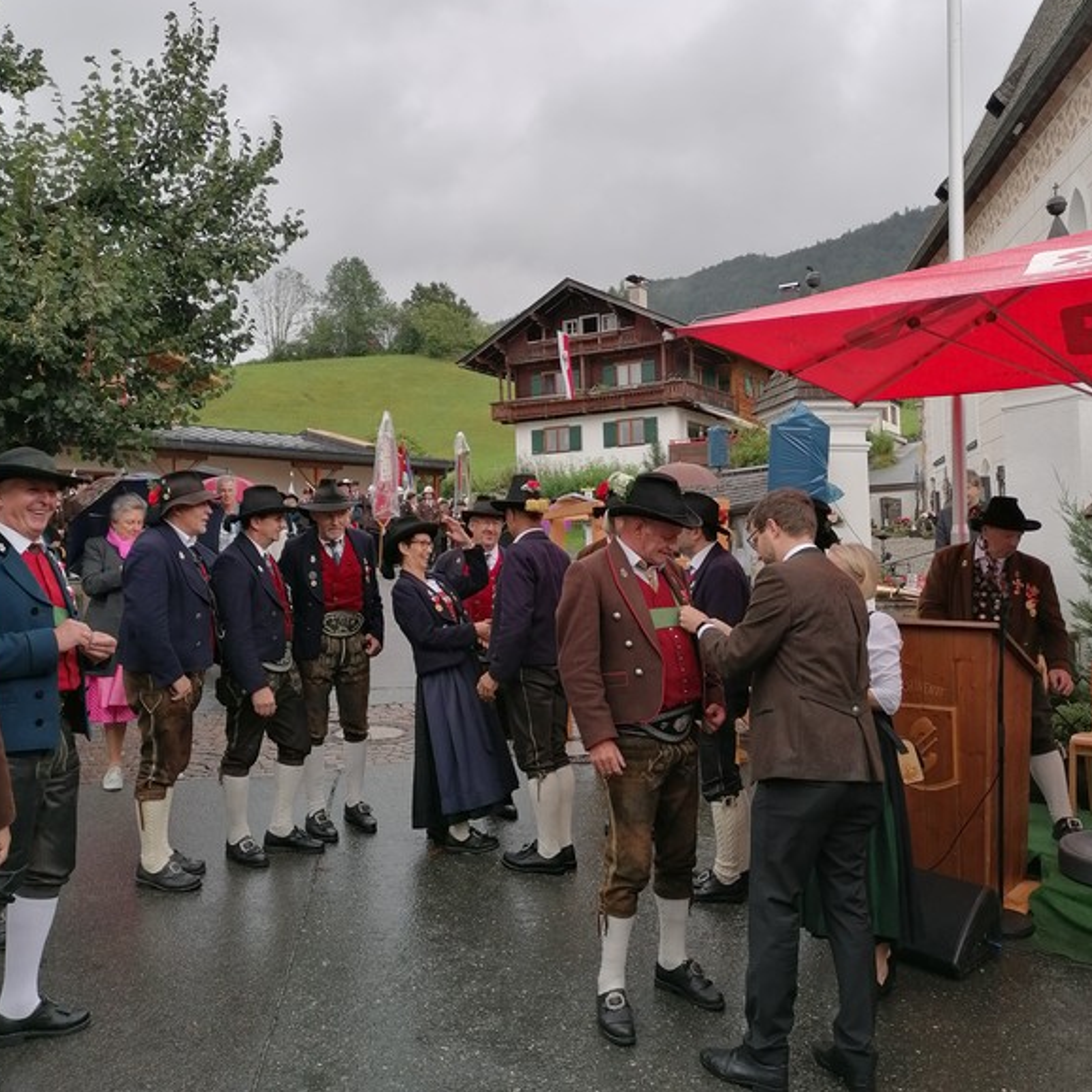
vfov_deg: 49.7
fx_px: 1178
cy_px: 521
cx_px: 541
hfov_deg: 49.7
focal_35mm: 33
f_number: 1.8
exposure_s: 1/296
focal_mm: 4.75
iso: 50
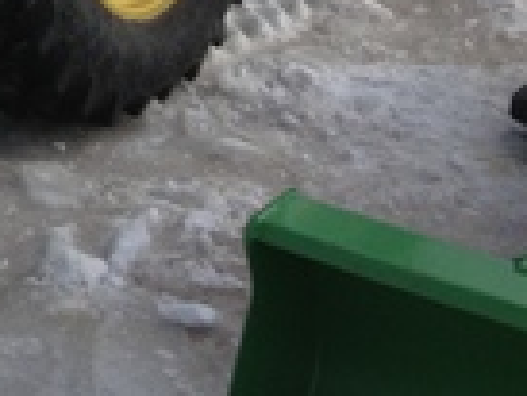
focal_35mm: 139
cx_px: -250
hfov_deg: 13.4
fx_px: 2118
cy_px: -381
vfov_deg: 10.0
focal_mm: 4.28
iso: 50
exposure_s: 1/2632
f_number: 2.4
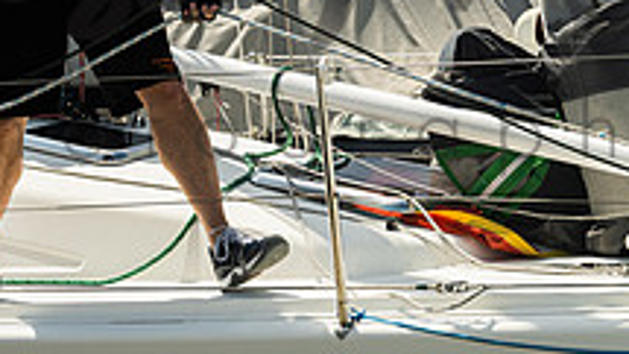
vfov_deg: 6.2
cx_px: 559
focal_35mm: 195
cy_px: -86
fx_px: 3253
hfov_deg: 11.0
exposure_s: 1/640
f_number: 6.3
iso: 250
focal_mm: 69
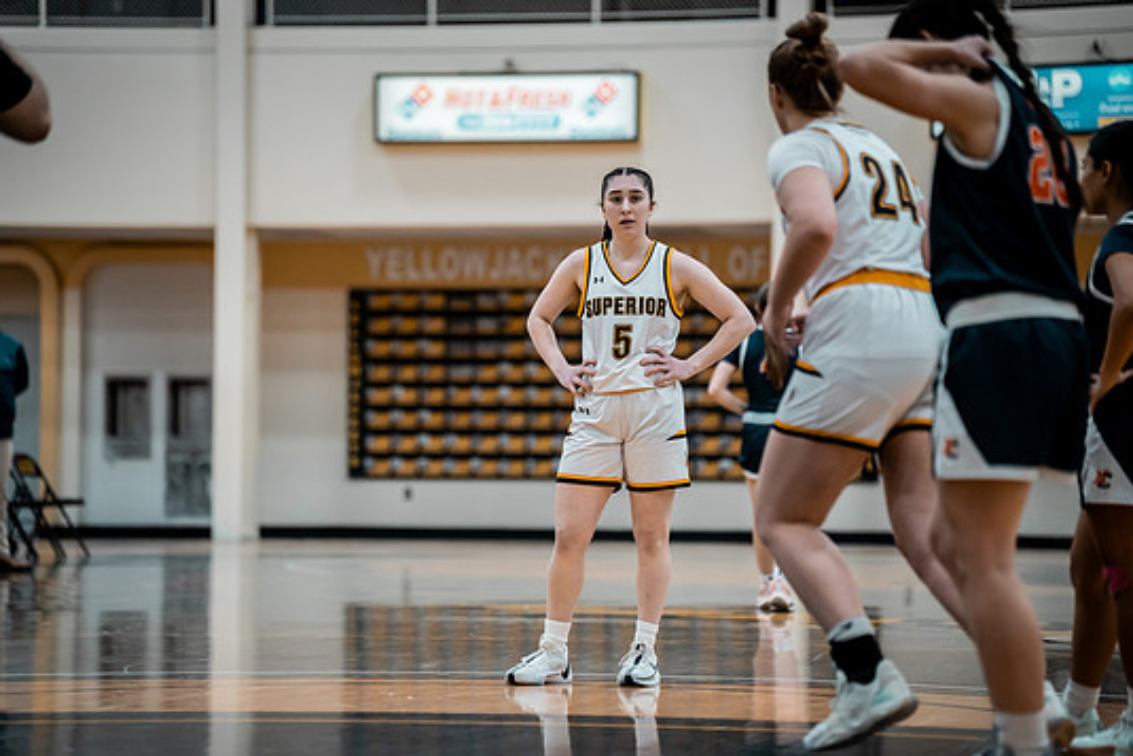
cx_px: 555
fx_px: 4879
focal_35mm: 155
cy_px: 384
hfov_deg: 13.2
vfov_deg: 8.9
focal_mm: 143
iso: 1600
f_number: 2.8
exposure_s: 1/640
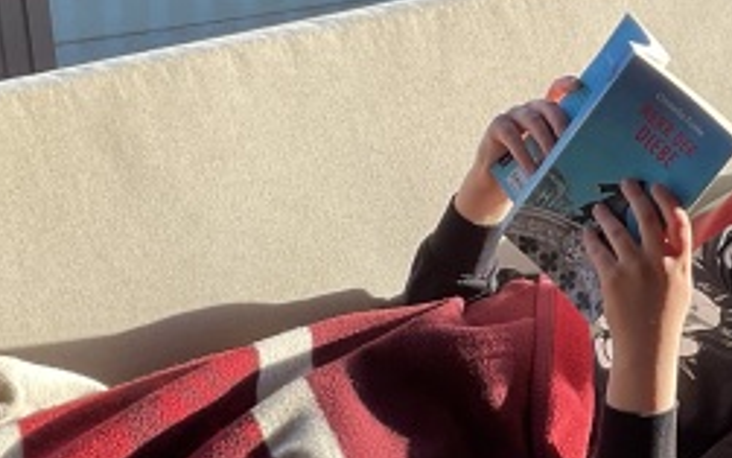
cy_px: 289
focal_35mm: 98
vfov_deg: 13.3
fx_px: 1955
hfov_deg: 21.0
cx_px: 560
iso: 32
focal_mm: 3
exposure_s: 1/100
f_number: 1.8
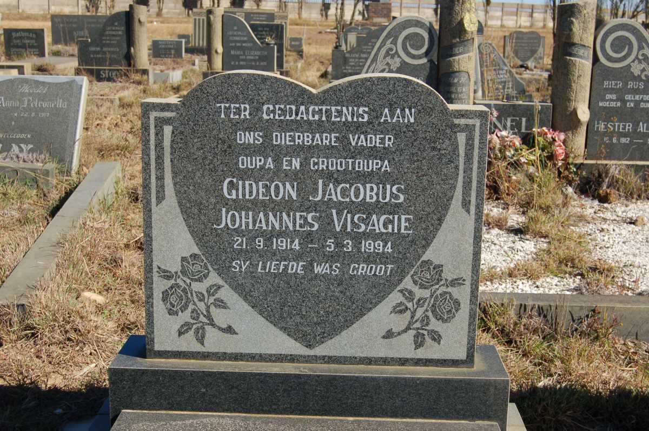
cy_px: 216
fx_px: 918
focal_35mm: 51
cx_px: 324
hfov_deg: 38.9
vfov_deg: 26.4
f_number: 6.3
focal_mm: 34
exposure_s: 1/400
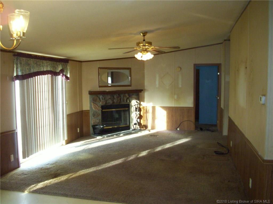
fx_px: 268
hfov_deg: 54.0
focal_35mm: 34
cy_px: 102
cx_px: 136
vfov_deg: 41.8
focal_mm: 5.7
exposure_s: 1/25
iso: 250
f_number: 2.9
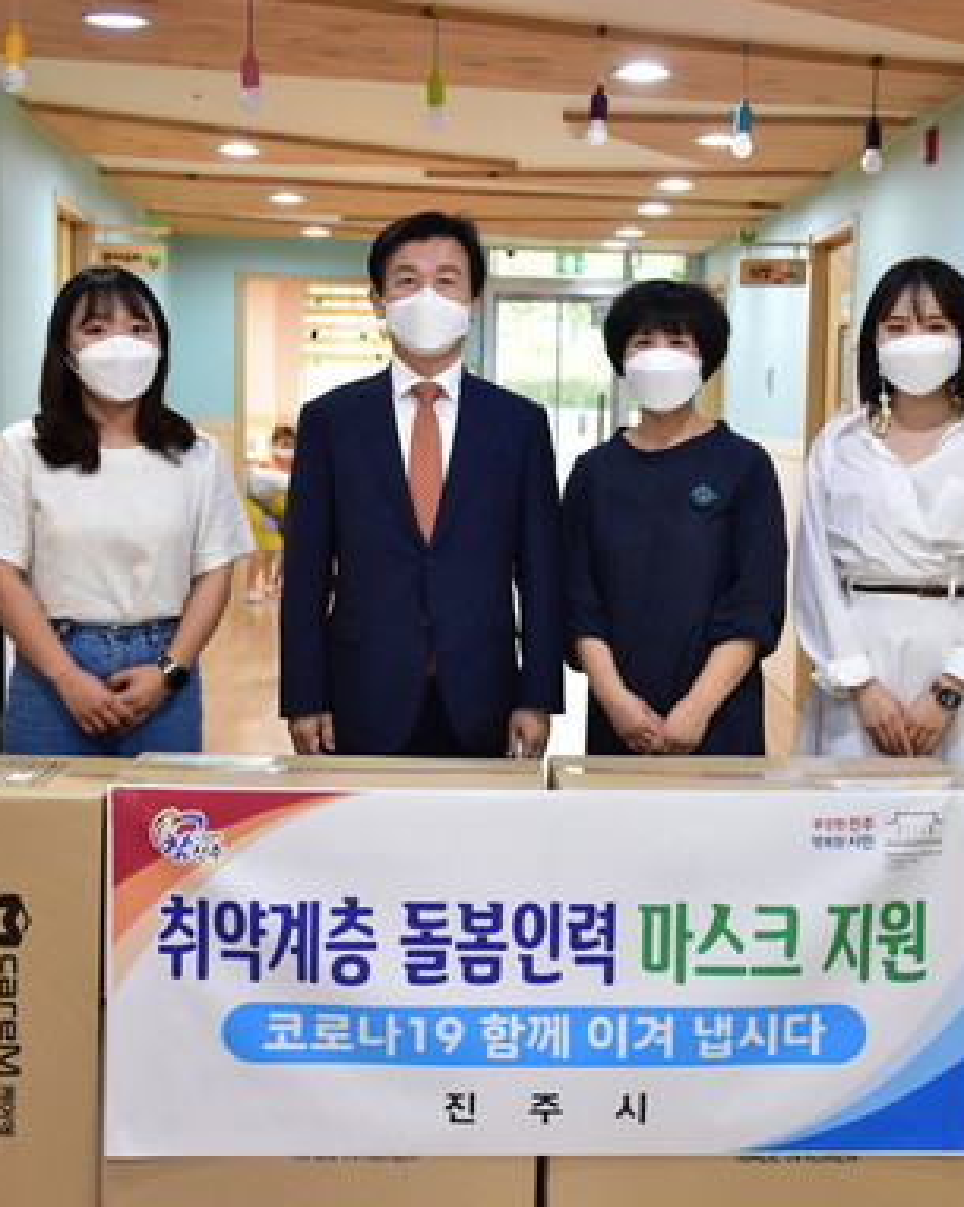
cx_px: 544
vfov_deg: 33.0
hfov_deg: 26.6
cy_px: 604
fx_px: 2035
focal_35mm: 57
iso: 8000
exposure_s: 1/250
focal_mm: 40
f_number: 5.6
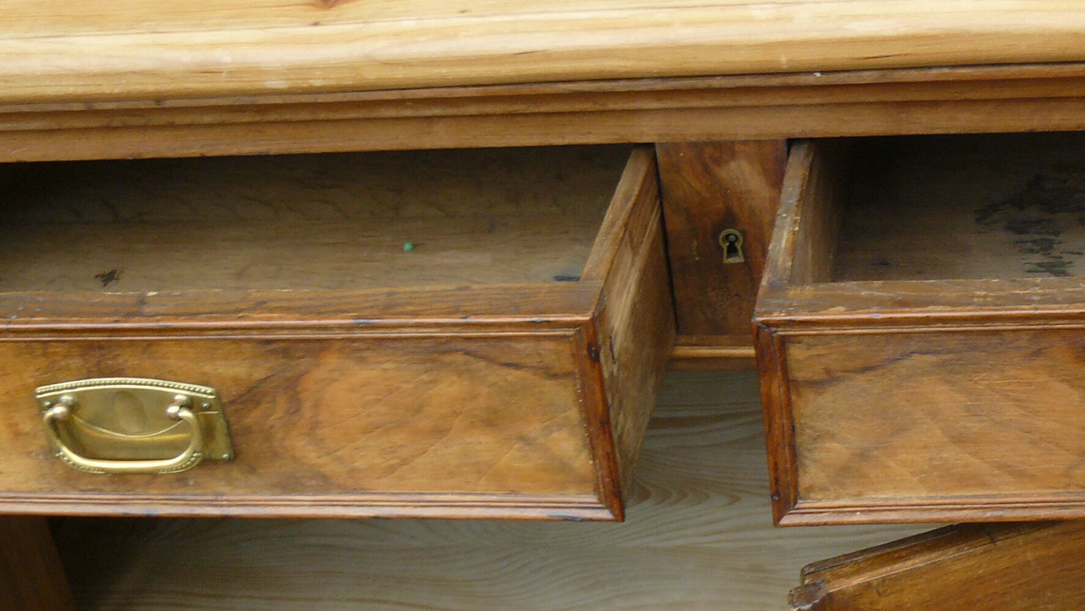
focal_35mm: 68
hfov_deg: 30.3
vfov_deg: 17.7
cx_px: 867
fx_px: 1956
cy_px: 316
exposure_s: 1/80
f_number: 2.8
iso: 100
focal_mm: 6
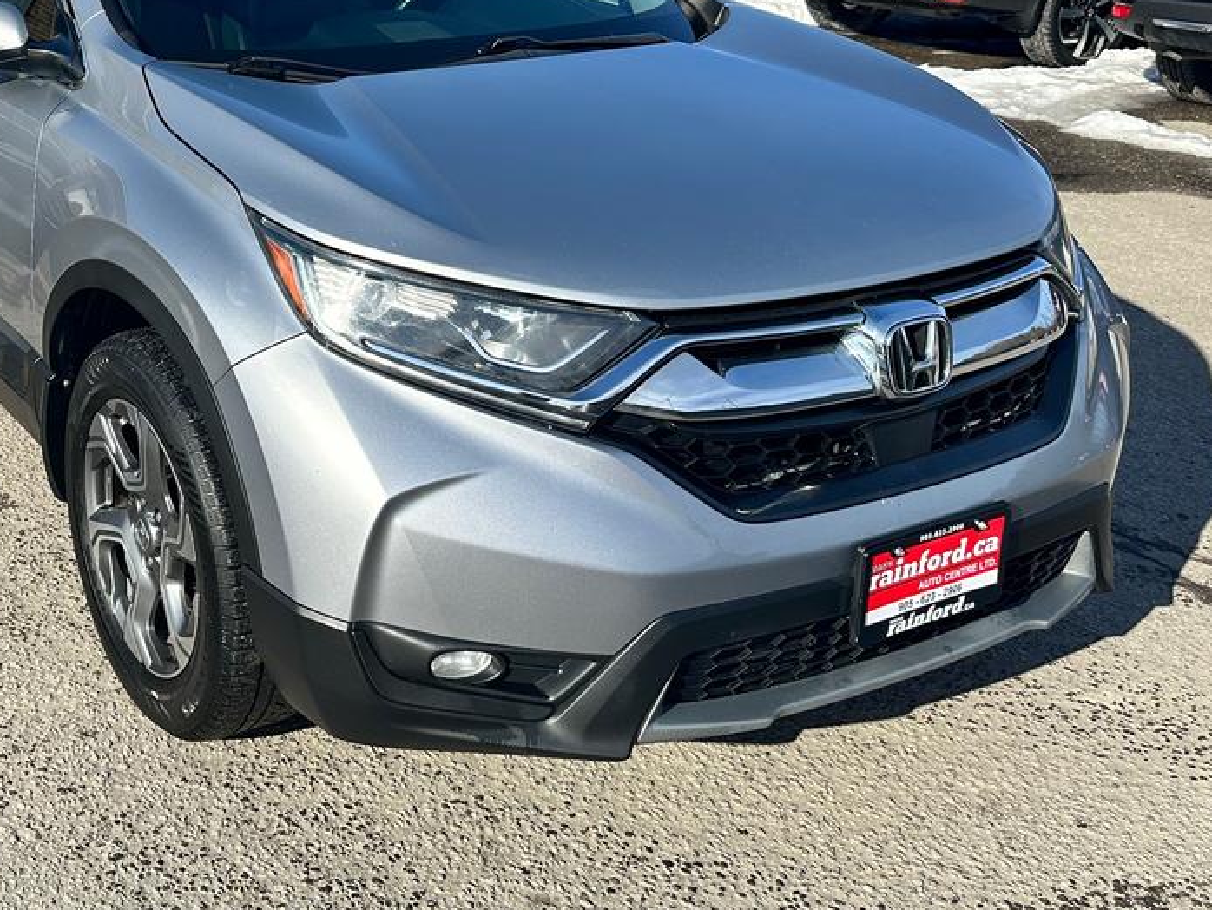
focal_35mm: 44
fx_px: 1541
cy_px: 201
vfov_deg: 32.1
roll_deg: +2.0
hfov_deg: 40.3
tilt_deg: -13.7
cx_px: 168
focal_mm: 6.86
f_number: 1.78
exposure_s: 1/3861
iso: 80
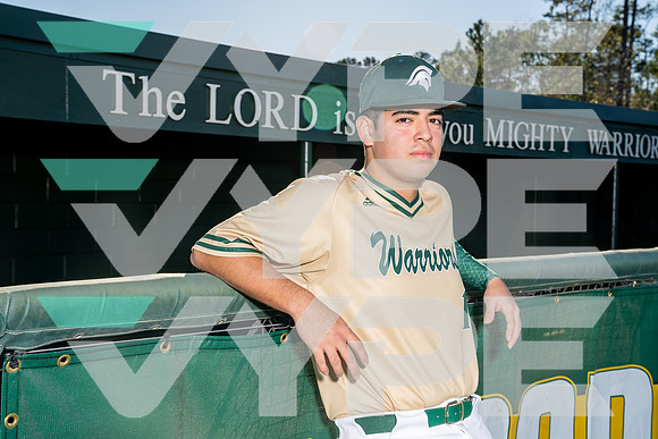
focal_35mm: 48
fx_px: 877
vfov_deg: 28.1
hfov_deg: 41.1
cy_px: 220
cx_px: 329
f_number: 8
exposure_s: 1/250
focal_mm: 48
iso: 100
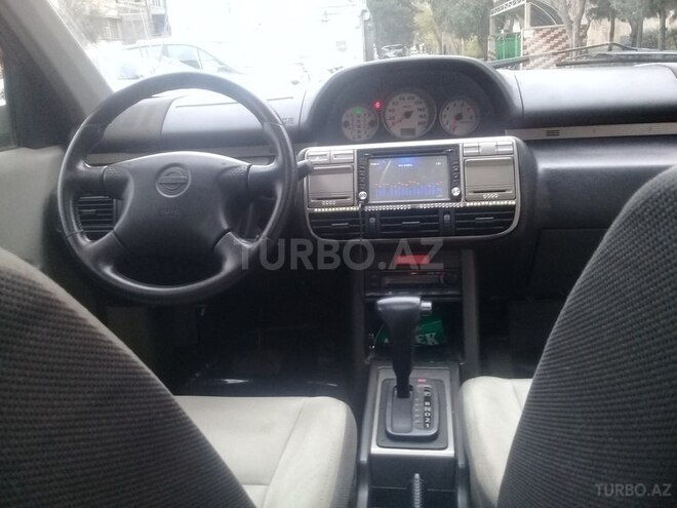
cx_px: 338
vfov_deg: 45.4
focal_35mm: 31
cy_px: 254
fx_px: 606
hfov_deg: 58.4
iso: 160
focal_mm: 3.3
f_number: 2.2
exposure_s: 1/33
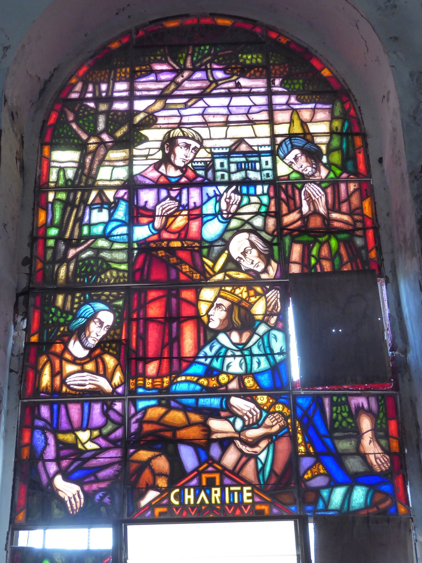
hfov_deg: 31.5
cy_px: 282
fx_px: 748
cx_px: 211
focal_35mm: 46
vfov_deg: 41.2
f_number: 3.9
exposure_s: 1/25
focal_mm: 7.8
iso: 400
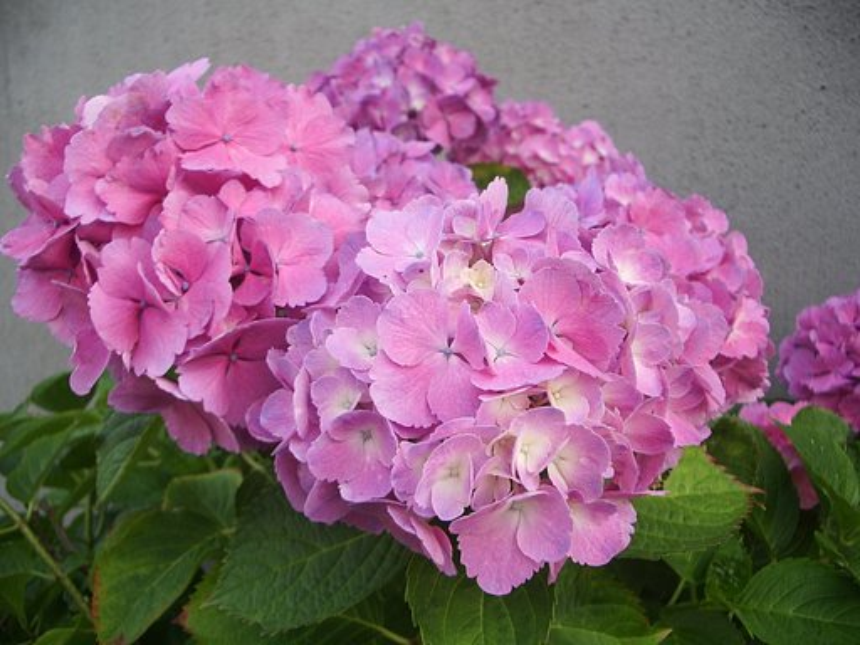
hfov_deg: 52.6
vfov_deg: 40.7
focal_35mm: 35
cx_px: 430
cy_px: 322
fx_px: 870
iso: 50
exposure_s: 1/60
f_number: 2.6
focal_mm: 5.8
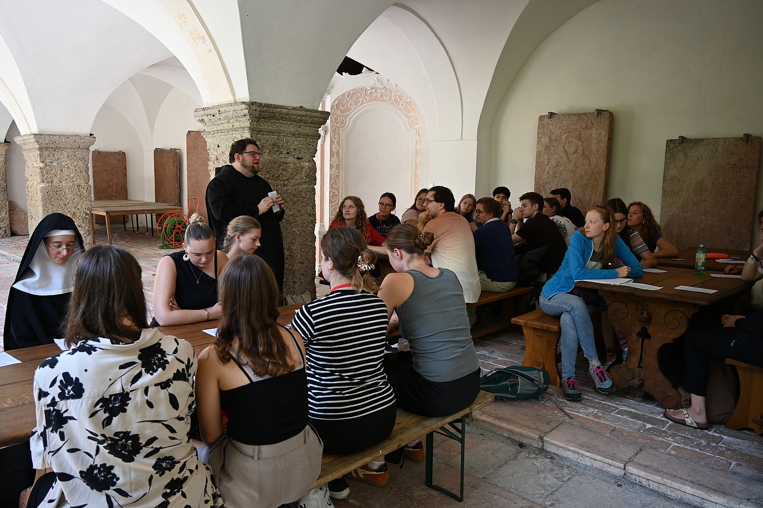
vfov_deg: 47.9
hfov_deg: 67.4
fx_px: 572
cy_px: 254
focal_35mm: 27
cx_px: 382
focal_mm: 18
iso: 100
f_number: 4
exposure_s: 1/60
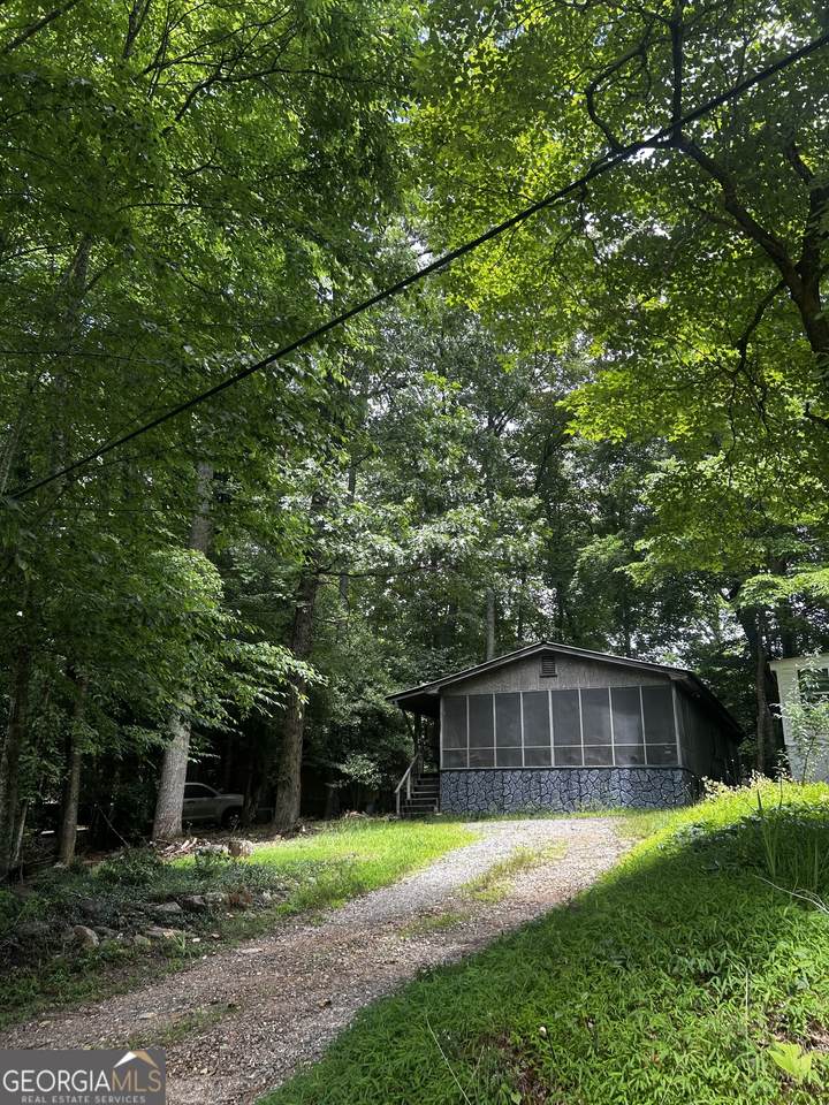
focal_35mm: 26
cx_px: 414
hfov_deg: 53.1
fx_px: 830
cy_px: 552
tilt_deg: +19.6
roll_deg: +0.0
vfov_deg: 67.3
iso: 40
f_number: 1.5
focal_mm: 5.7
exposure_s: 1/162
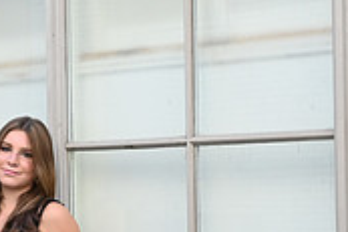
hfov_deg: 16.0
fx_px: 1198
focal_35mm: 124
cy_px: 180
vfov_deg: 11.0
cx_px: -56
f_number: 10
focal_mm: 37
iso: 500
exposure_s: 1/80
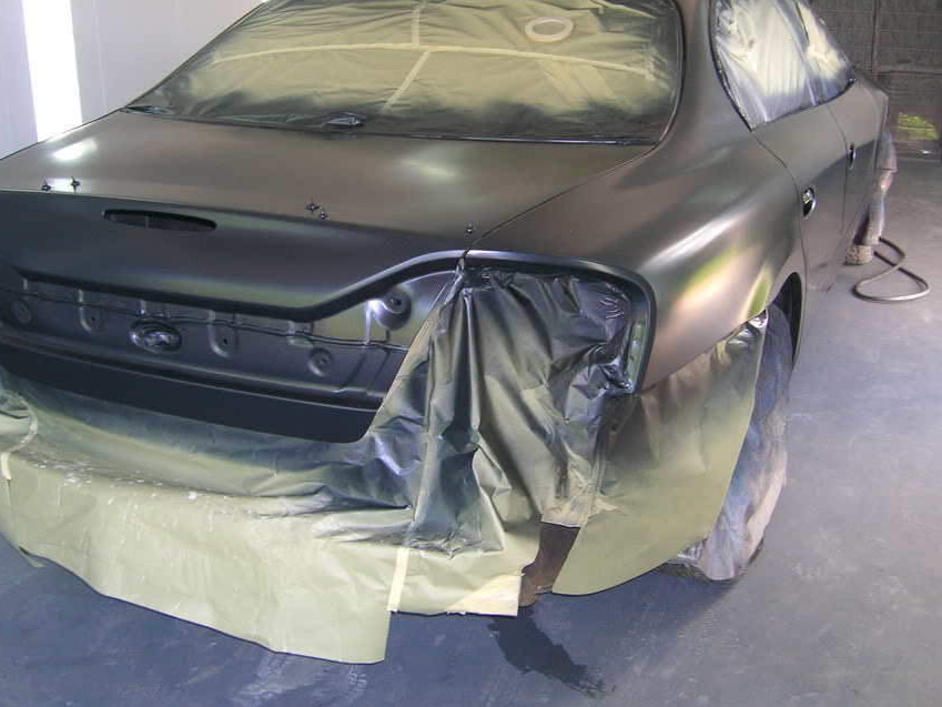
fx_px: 1116
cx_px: 446
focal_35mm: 41
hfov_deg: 45.8
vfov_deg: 35.0
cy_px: 283
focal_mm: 5.7
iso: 50
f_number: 2.9
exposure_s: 1/30
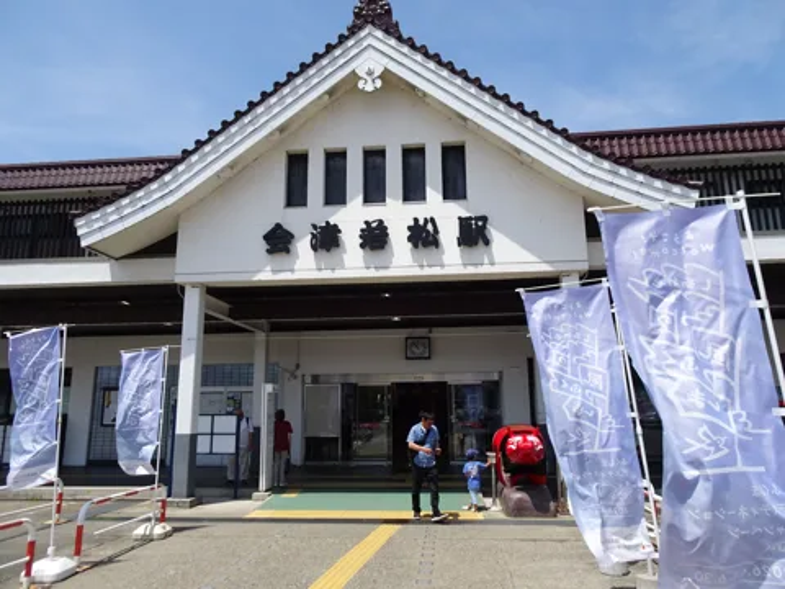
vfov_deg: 56.8
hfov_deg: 71.6
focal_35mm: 24
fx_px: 544
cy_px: 294
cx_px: 392
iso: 80
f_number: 3.5
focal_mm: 4.1
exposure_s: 1/1000
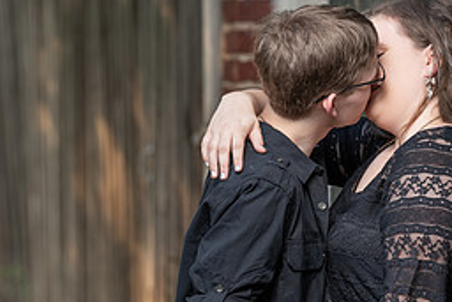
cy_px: 205
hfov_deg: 4.5
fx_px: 5804
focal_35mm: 462
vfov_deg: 3.0
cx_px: 218
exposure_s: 1/200
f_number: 3.5
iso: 160
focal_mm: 198
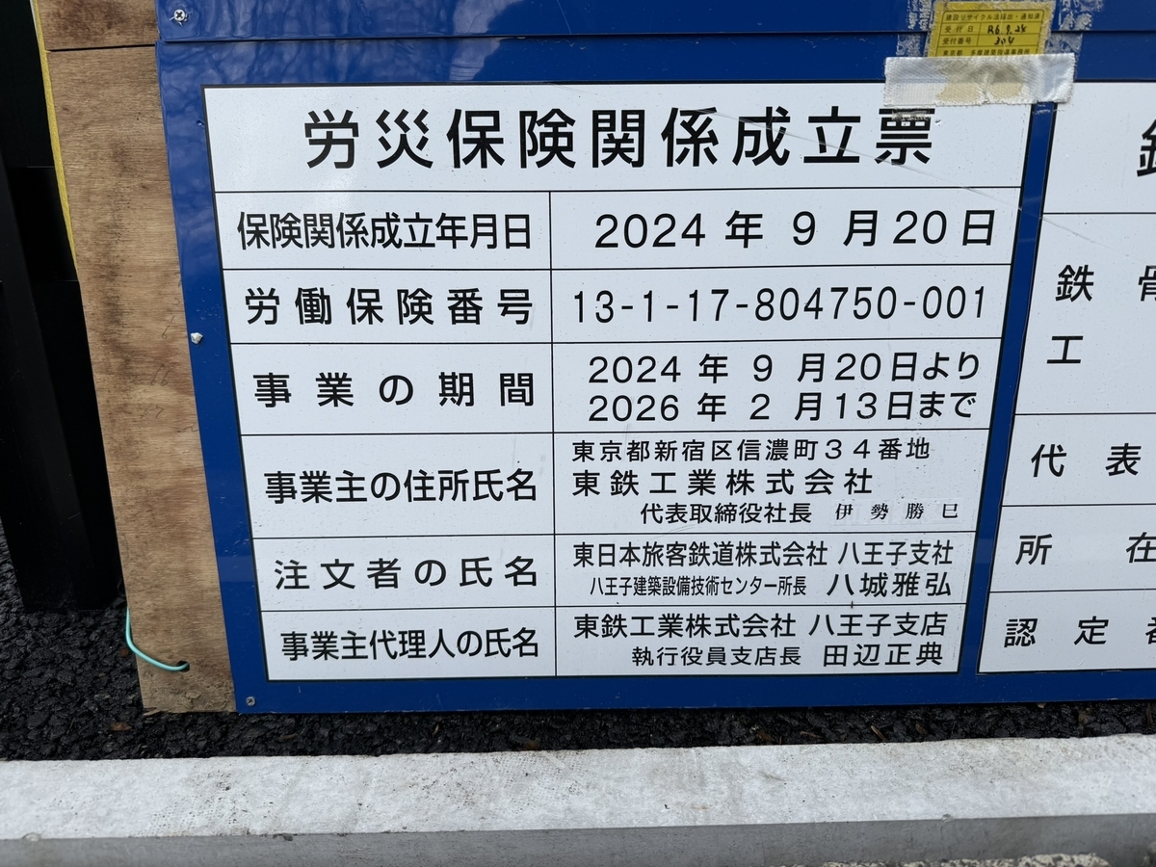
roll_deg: +0.5
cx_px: 578
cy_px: 434
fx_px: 801
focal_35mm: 24
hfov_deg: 71.6
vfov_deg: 56.8
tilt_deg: -18.8
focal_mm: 6.76
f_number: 1.78
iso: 80
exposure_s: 1/2053
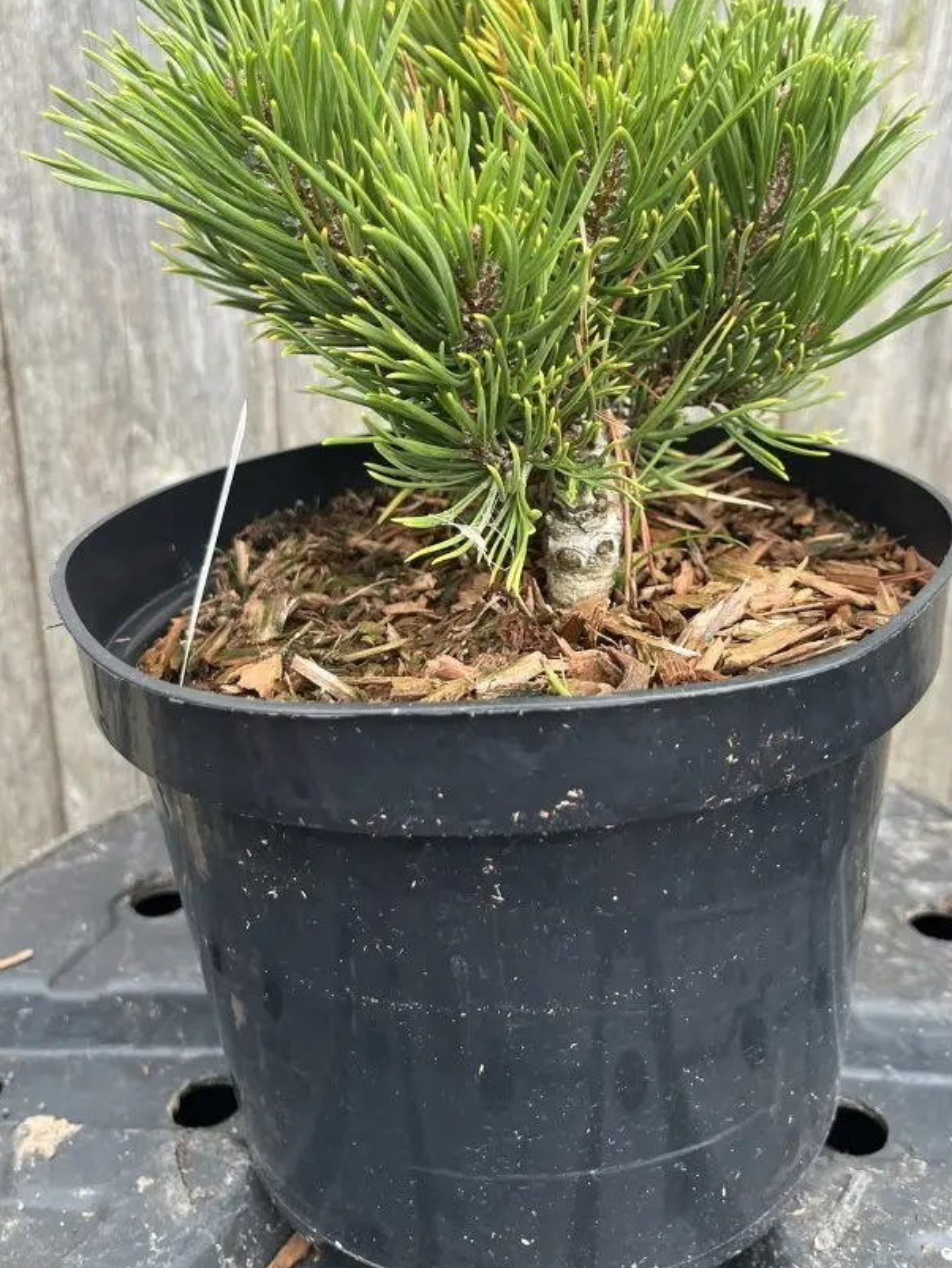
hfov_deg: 40.6
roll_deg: -1.7
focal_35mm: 35
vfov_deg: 52.4
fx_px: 1283
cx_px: 549
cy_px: 539
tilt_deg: -24.2
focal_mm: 5.1
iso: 50
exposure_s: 1/121
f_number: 1.6
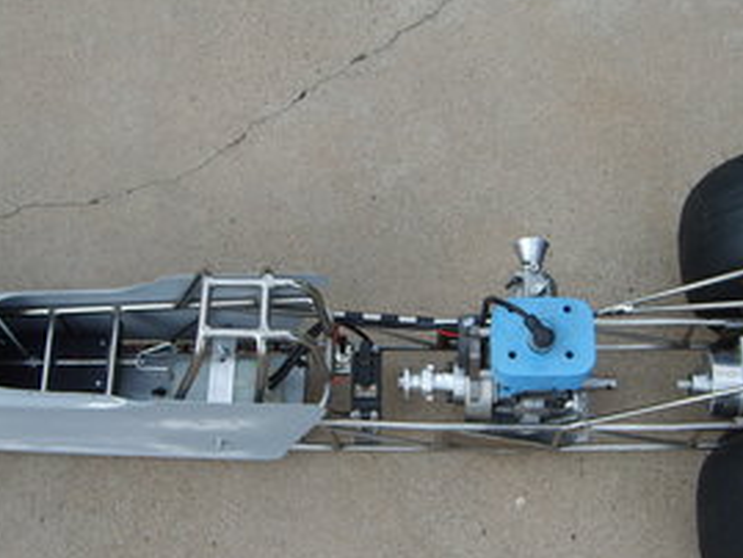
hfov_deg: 36.8
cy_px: 340
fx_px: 1117
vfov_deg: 28.0
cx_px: 398
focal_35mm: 52
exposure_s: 1/500
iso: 50
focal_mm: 5.8
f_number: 2.8
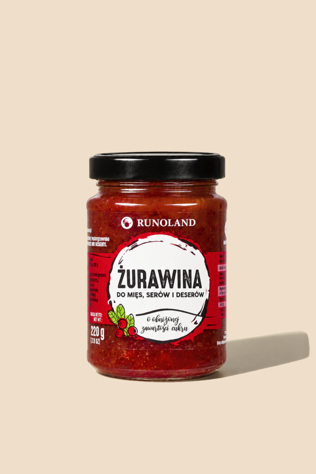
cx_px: 158
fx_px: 790
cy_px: 237
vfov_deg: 33.4
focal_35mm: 60
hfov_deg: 22.6
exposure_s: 1/200
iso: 200
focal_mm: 60
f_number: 10
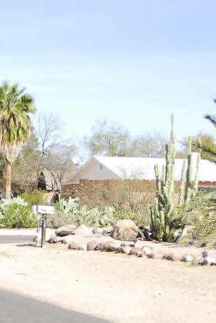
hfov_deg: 12.7
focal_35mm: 104
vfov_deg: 19.6
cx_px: -78
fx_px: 935
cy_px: 201
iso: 125
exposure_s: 1/1000
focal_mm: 26
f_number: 13
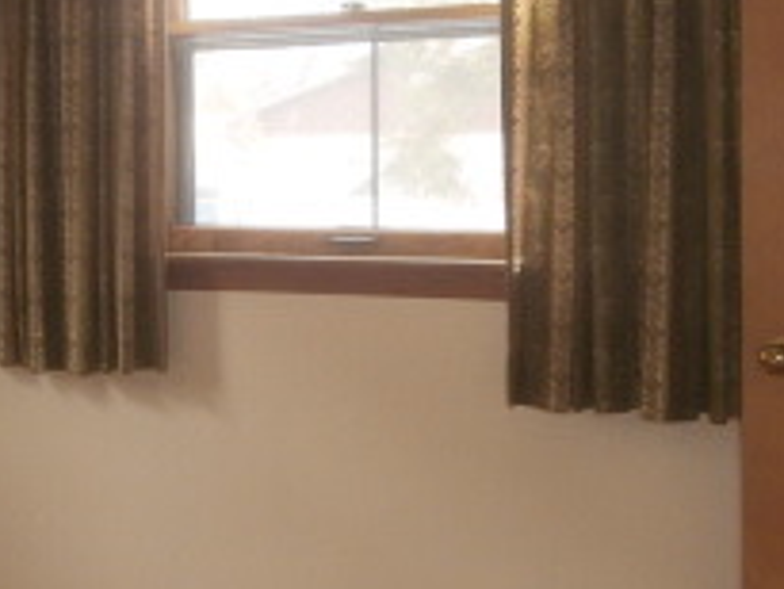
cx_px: 11
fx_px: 1700
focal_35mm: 75
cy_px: 199
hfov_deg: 24.8
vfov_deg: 19.6
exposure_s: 1/30
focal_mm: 4.2
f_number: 3
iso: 100
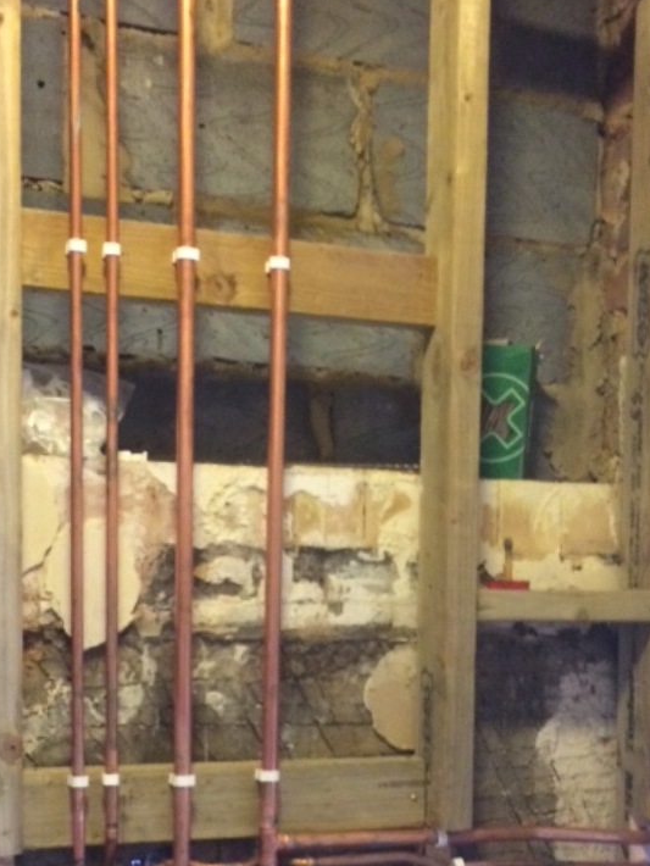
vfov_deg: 38.0
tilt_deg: -5.2
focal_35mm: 49
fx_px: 1226
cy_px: 642
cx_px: 265
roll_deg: +1.4
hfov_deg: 29.6
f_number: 2.2
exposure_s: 1/20
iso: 320
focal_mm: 4.15
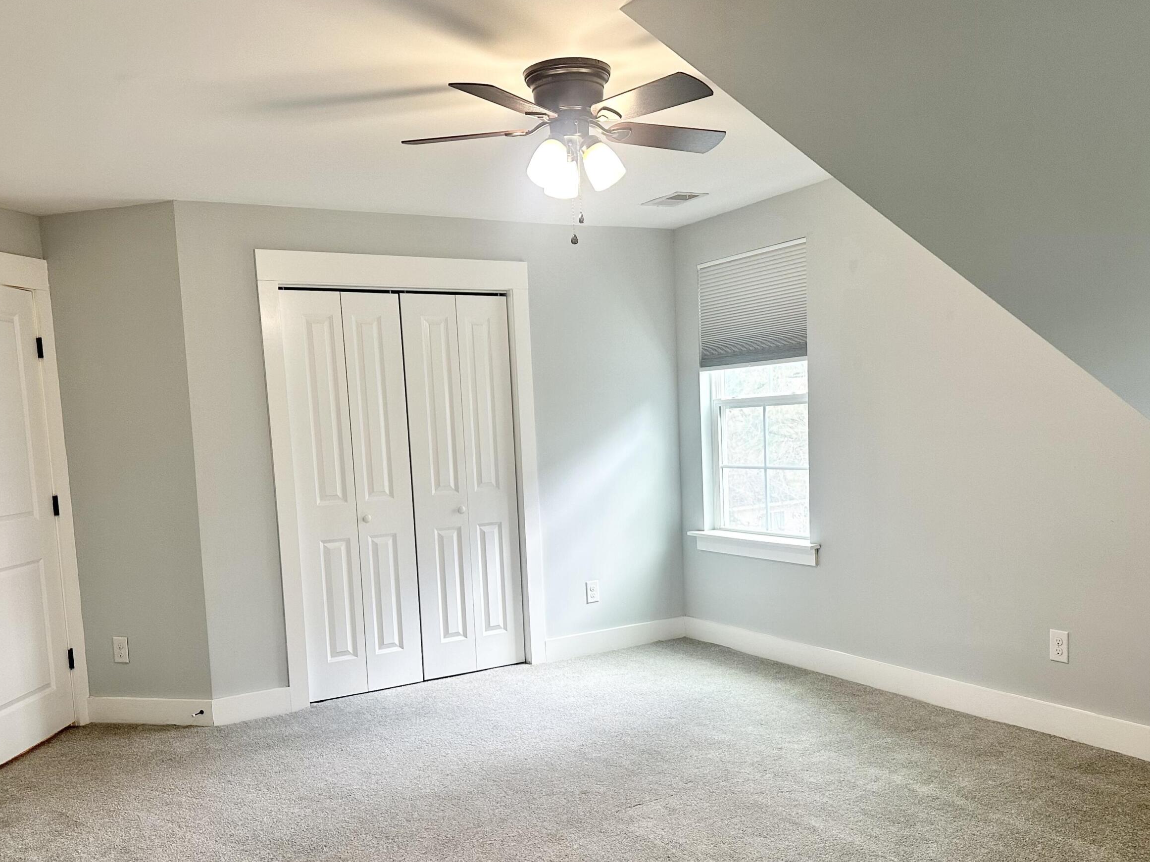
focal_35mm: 31
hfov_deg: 58.4
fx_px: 1030
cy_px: 519
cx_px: 585
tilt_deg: -6.2
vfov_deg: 45.2
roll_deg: +2.6
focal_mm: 6.86
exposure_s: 1/120
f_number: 1.78
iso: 200
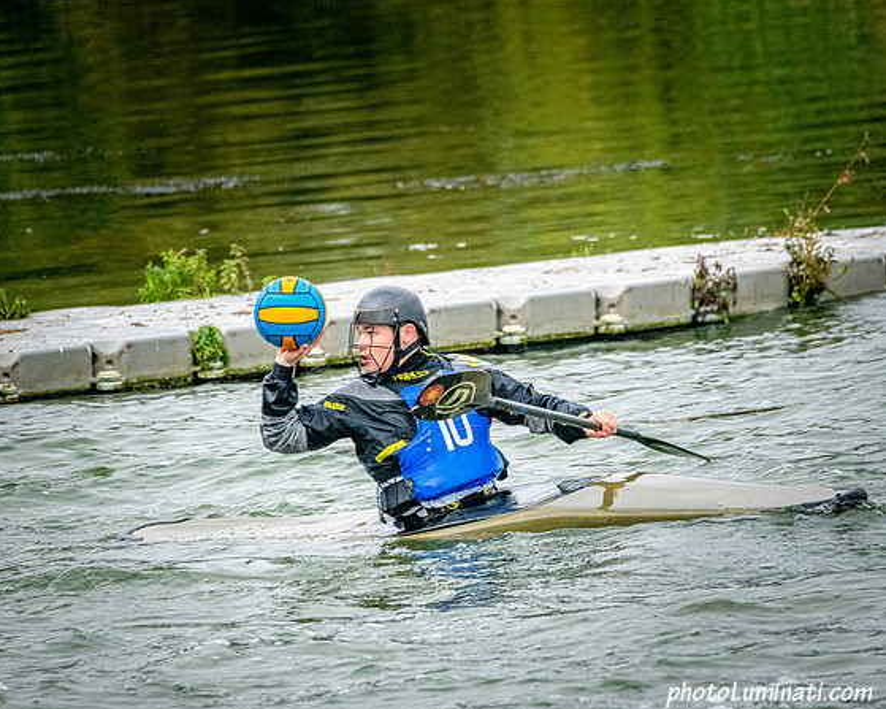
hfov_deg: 3.3
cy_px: 424
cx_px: 490
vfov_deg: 2.7
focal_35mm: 584
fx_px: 15311
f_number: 8
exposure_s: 1/2000
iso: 3200
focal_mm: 400
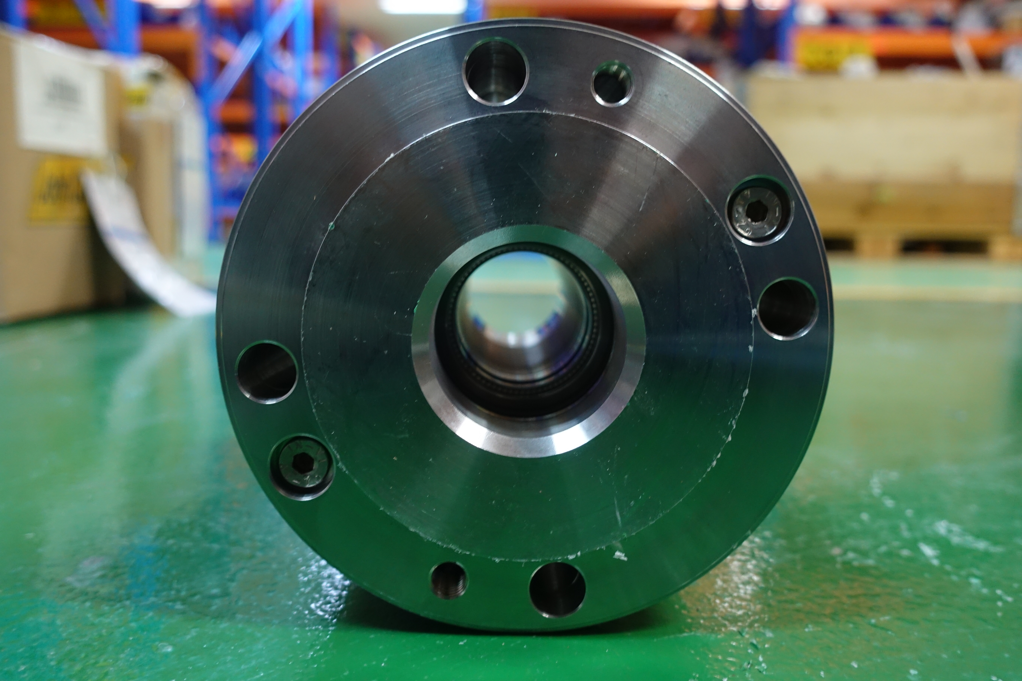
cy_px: 340
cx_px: 511
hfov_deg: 60.3
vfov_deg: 42.3
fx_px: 880
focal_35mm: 31
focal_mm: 11.33
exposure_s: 1/15
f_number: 2.5
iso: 800
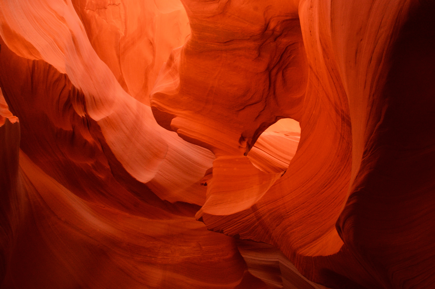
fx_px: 326
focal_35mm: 27
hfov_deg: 67.4
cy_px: 144
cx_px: 218
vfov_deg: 47.8
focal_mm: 18
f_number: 11
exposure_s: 1/40
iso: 800
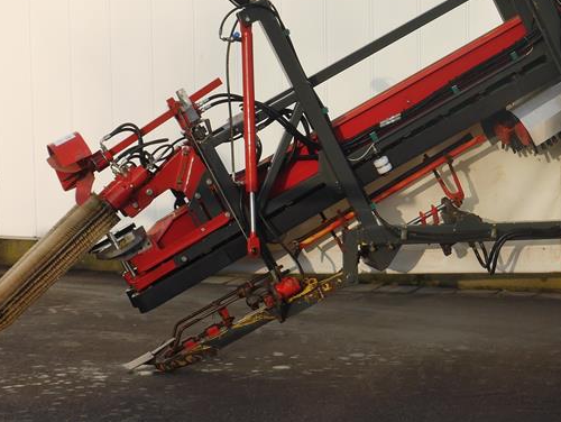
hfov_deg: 20.4
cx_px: 514
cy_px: 181
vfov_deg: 15.7
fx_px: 1525
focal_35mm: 94
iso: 160
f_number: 8
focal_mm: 23
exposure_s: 1/250
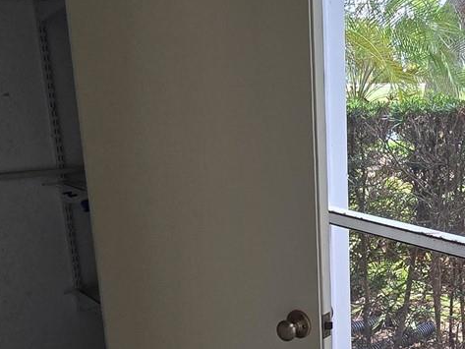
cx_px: 449
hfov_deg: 38.8
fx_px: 591
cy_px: 225
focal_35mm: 44
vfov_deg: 32.7
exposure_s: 1/60
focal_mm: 2.2
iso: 64
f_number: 2.2
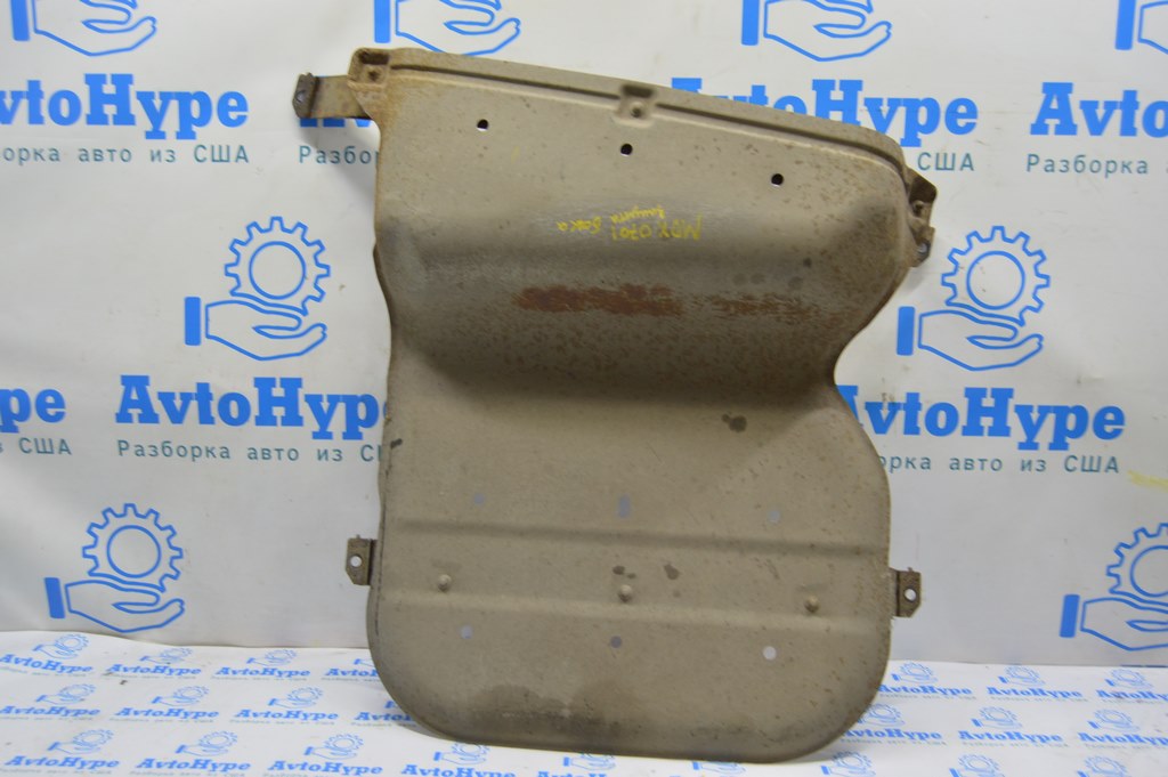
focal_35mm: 33
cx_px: 584
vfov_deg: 39.9
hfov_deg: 57.3
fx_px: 1070
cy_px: 388
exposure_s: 1/20
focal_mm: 22
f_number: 5.6
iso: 400
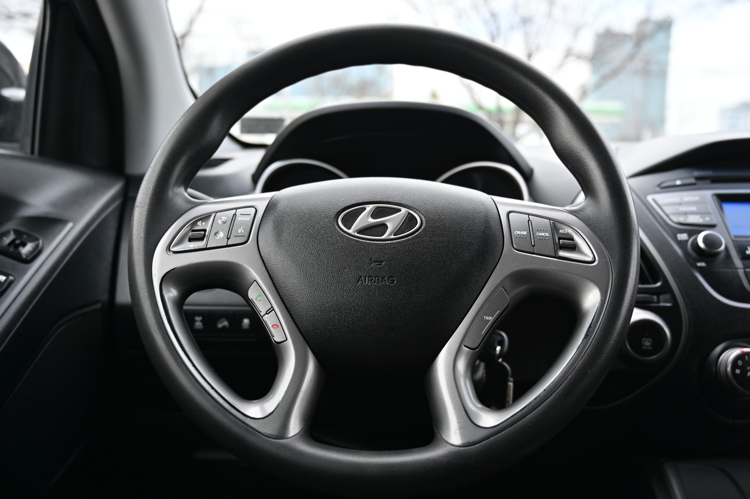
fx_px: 624
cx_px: 375
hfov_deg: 62.0
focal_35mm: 30
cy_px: 250
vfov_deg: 43.5
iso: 220
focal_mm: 30
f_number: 4
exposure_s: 1/250
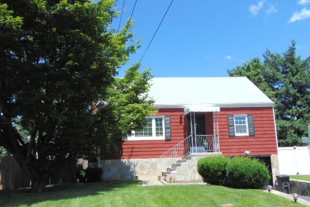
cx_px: 155
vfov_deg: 37.8
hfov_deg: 54.5
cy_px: 108
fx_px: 301
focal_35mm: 35
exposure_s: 1/800
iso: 100
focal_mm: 5.8
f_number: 3.2
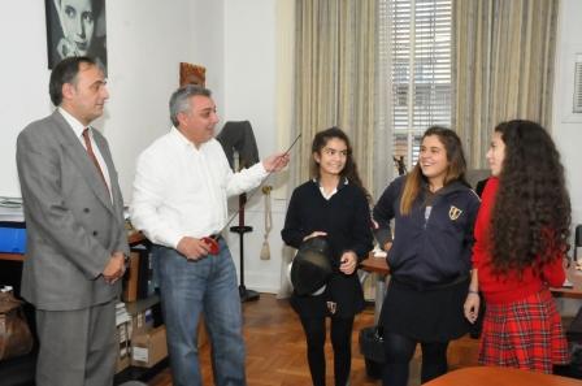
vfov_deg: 36.7
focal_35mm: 36
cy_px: 193
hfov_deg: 53.2
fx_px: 581
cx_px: 291
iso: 3200
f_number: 9
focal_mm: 24
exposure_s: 1/60
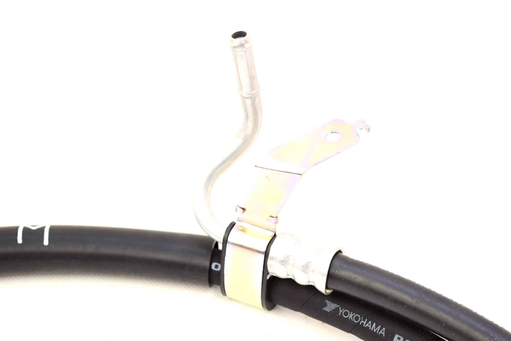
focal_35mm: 72
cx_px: 256
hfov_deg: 28.1
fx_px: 1023
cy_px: 170
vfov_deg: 19.0
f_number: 5.3
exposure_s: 1/80
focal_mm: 48
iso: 400
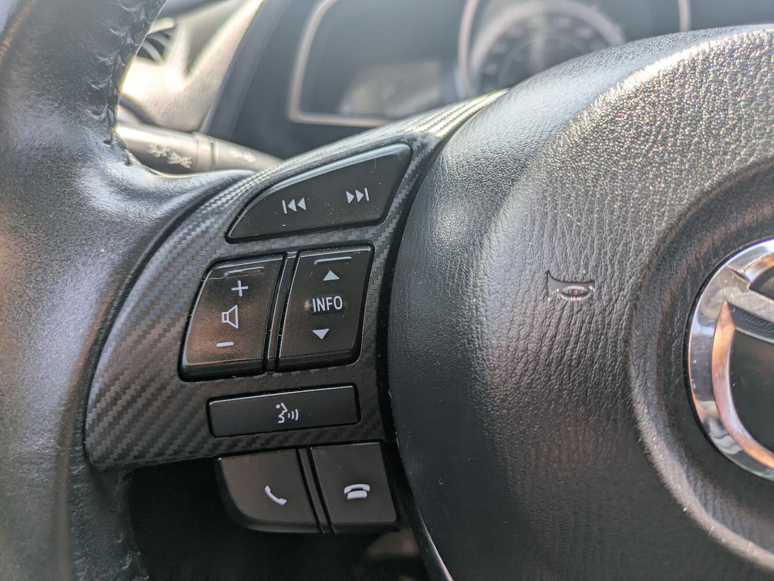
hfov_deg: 69.4
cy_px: 290
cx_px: 387
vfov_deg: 54.9
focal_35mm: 25
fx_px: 559
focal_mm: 5.43
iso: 41
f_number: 1.89
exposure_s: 1/555
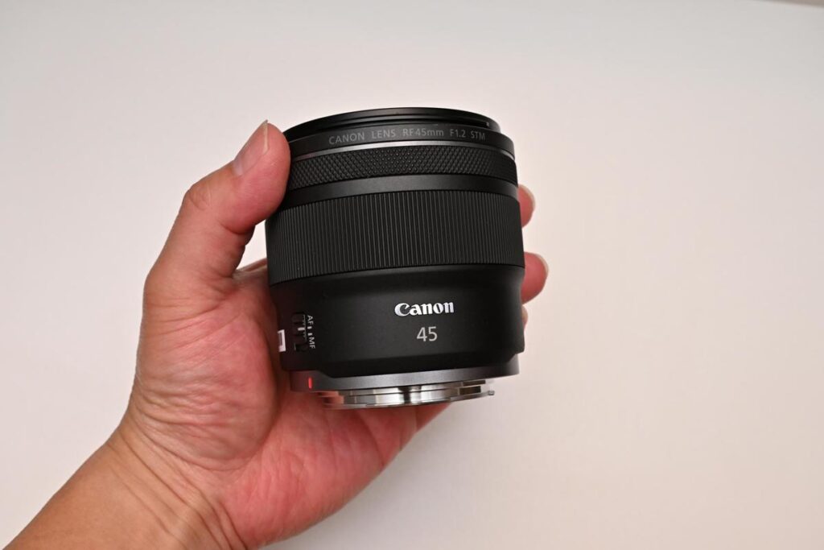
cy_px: 275
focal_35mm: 38
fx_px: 876
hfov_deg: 50.4
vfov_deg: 34.8
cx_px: 412
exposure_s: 1/200
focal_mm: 25.5
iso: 800
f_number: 8
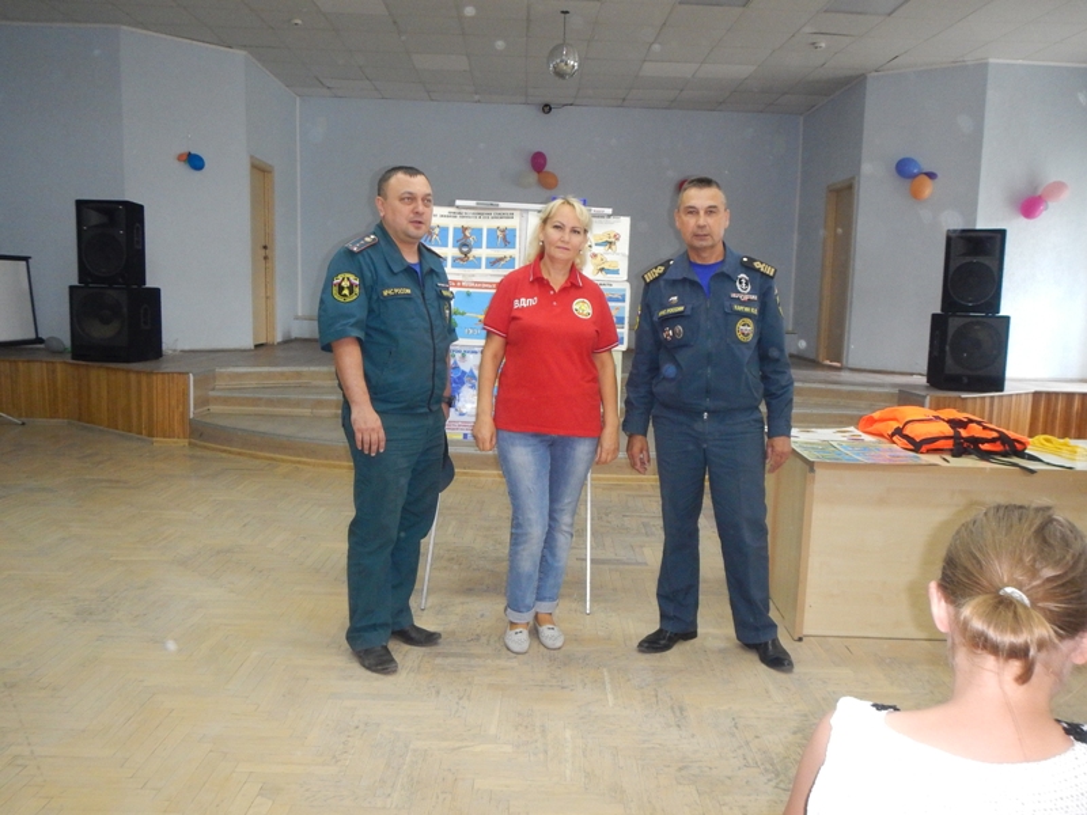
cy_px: 408
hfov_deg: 63.4
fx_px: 879
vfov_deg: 49.7
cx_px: 544
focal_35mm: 28
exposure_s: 1/30
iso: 450
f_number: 3.9
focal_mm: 5
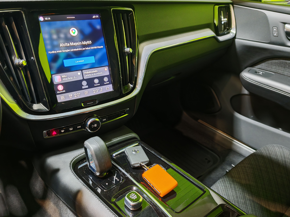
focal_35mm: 28
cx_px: 145
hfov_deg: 63.4
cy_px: 108
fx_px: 235
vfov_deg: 49.7
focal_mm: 6.83
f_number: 1.4
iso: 125
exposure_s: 1/33
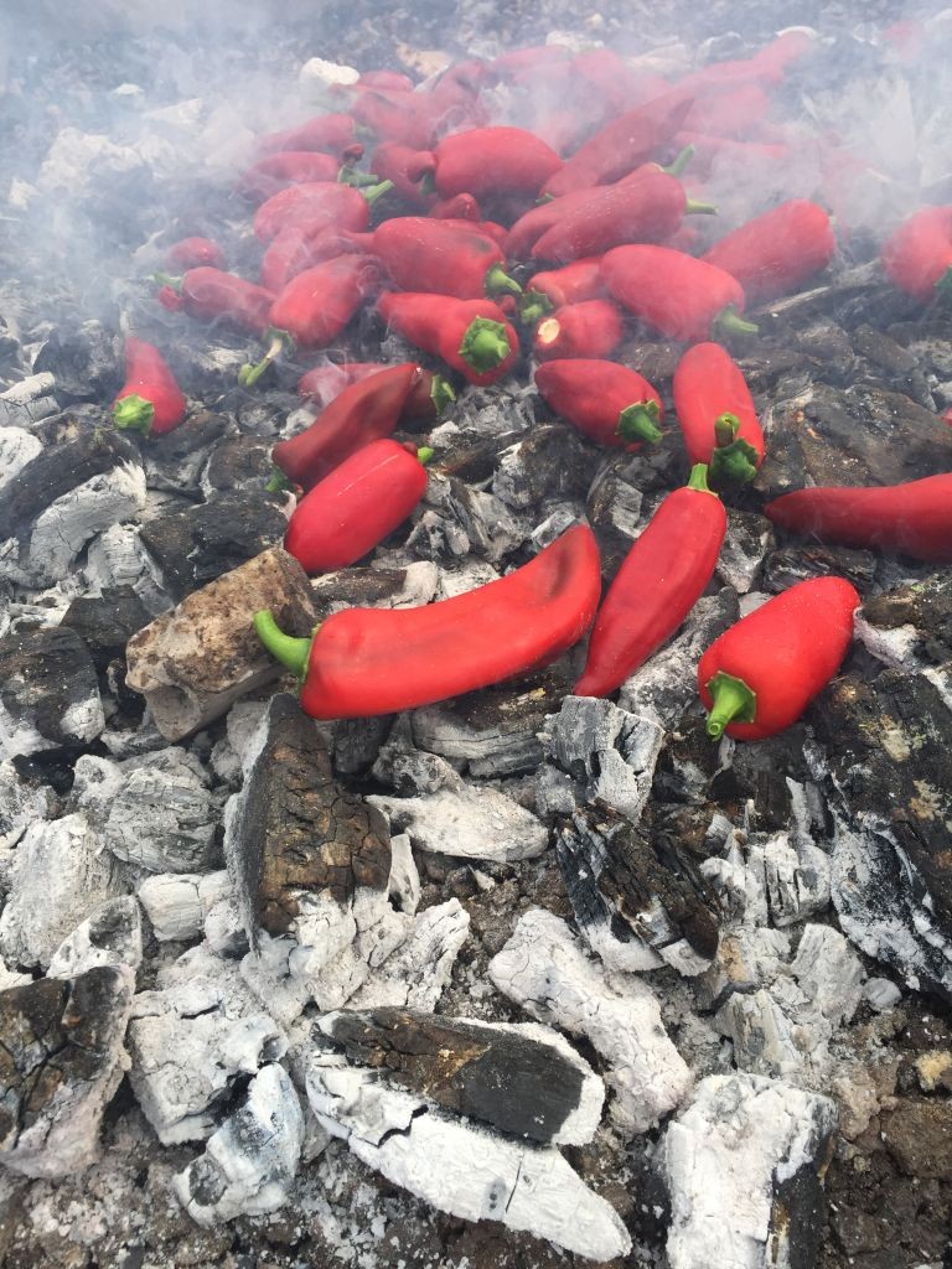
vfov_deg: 61.7
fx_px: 1063
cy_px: 634
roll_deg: +9.3
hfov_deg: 48.2
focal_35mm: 29
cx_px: 476
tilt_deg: -42.0
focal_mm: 4.15
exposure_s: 1/760
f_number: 2.2
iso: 32
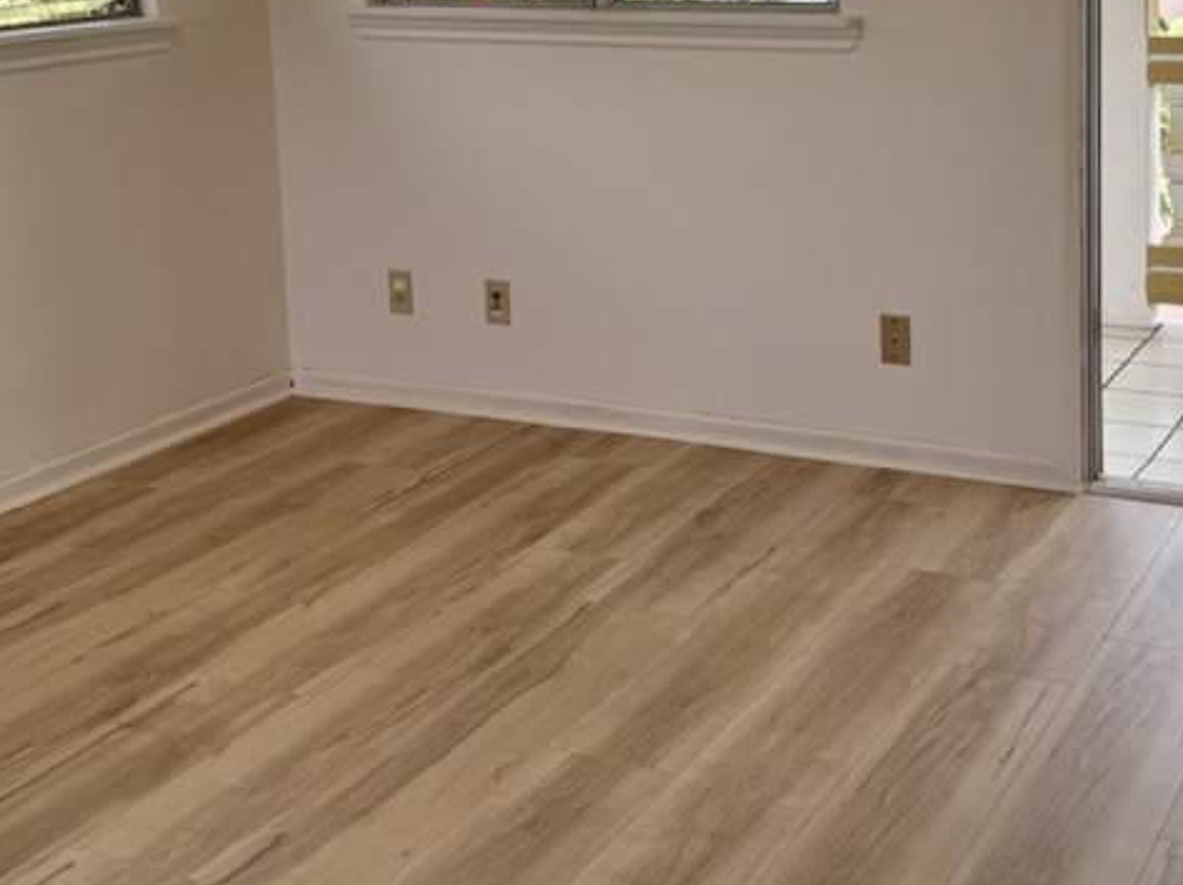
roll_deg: +2.1
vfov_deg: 27.0
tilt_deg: -7.6
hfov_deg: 36.5
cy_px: 88
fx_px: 1776
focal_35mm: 52
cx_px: 790
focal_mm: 6.76
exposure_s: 1/1046
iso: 100
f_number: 1.78
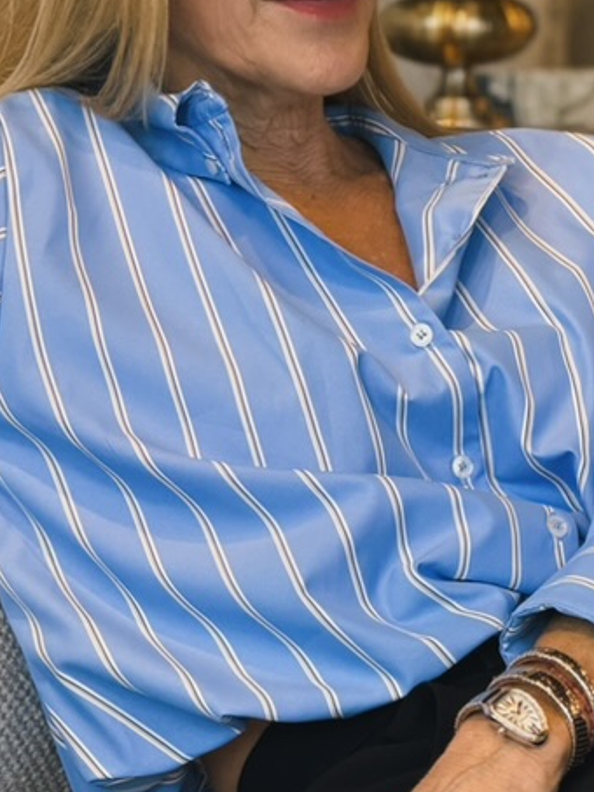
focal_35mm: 226
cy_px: 170
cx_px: 358
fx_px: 5168
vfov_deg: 8.7
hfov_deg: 6.6
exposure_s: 1/120
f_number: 2.8
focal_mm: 16.89
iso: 400
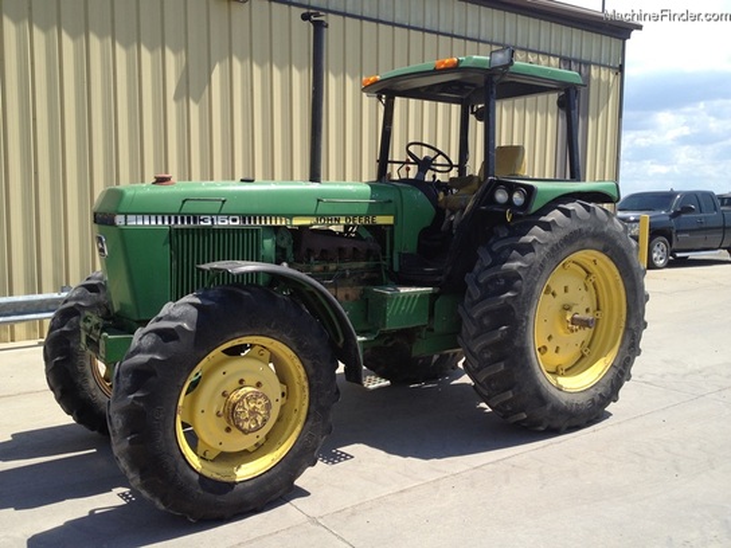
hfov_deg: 52.6
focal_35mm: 35
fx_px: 739
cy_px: 274
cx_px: 366
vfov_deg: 40.7
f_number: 2.4
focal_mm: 4.28
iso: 50
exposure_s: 1/1255
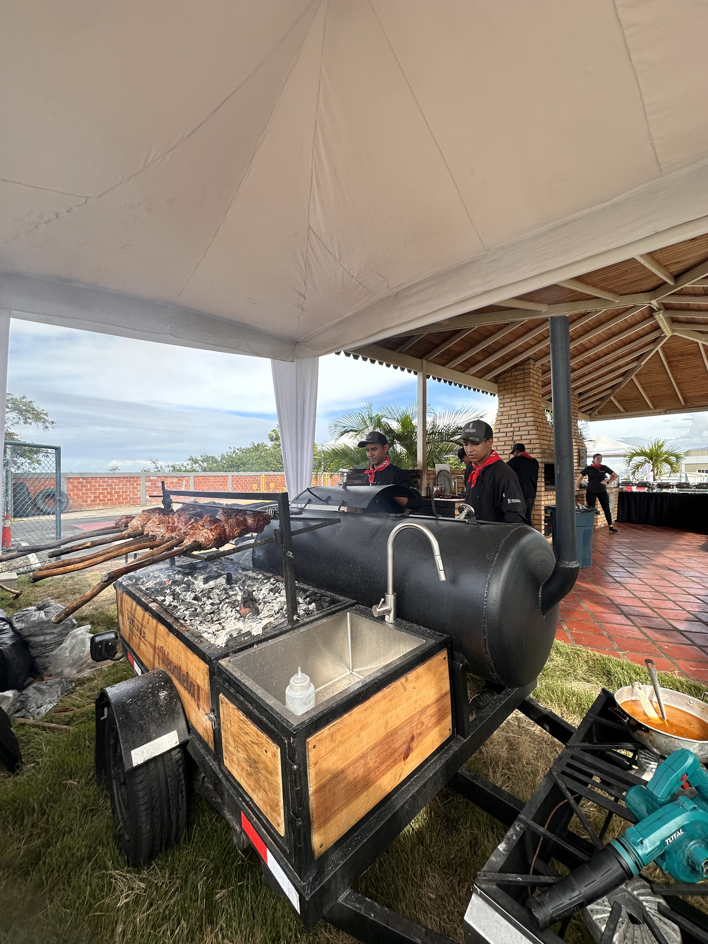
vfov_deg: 102.1
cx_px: 354
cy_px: 472
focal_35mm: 14
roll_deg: -0.3
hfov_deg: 85.7
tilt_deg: +0.3
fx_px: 382
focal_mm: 2.22
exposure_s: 1/467
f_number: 2.2
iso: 40
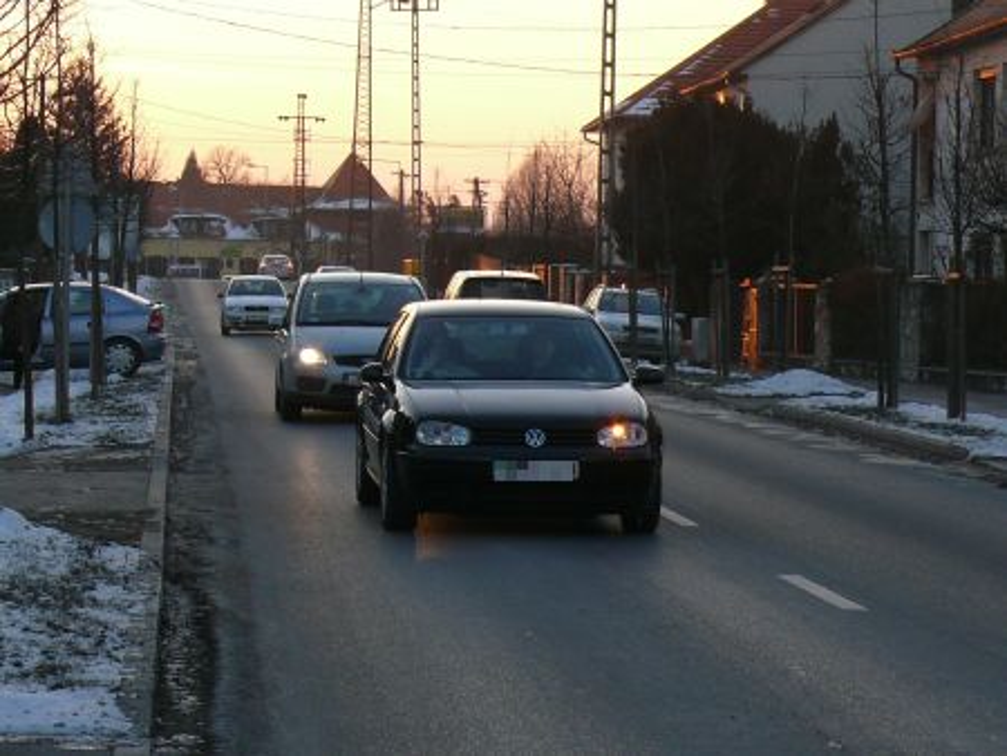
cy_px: 378
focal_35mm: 125
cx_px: 504
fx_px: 3638
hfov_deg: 15.8
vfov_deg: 11.9
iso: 100
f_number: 4
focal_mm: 14.8
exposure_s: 1/160
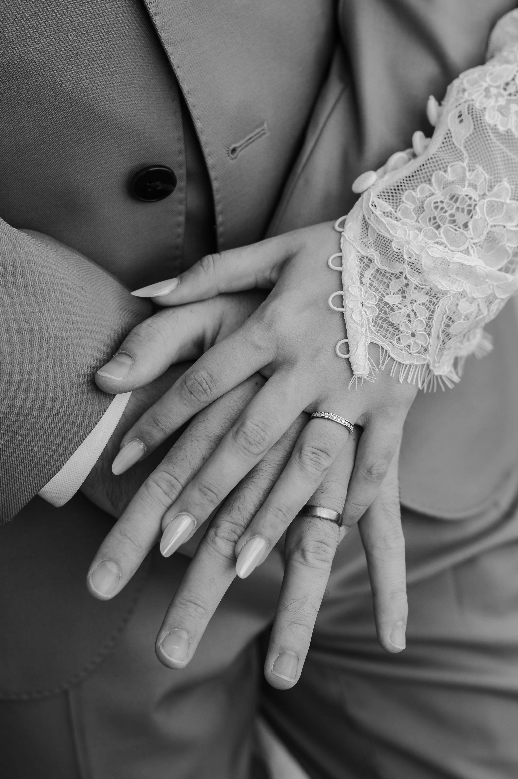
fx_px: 1081
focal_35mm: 50
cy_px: 390
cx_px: 259
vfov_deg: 39.6
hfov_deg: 27.0
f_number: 2.8
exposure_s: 1/640
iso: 160
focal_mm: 50
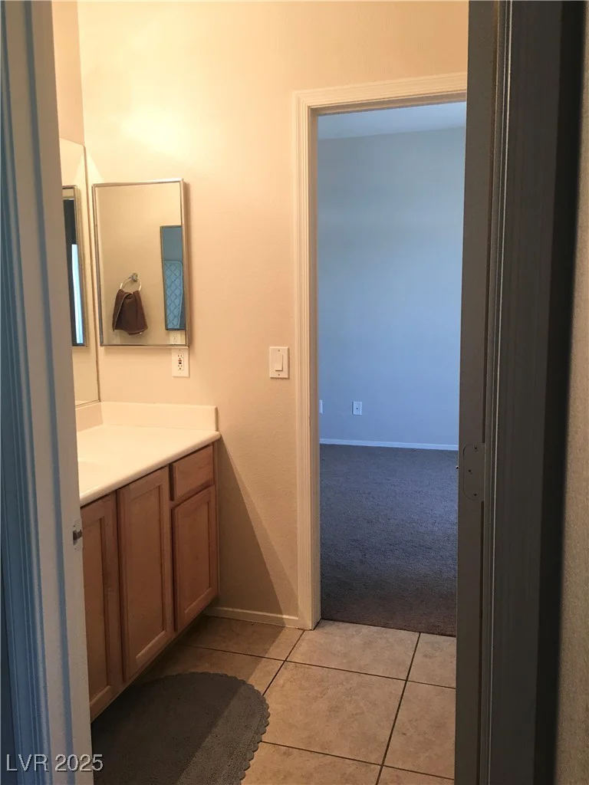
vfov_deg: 61.7
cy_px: 392
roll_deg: +1.0
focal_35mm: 29
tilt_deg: -6.2
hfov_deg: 48.2
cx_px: 294
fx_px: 658
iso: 40
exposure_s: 1/30
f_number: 2.2
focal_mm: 4.15
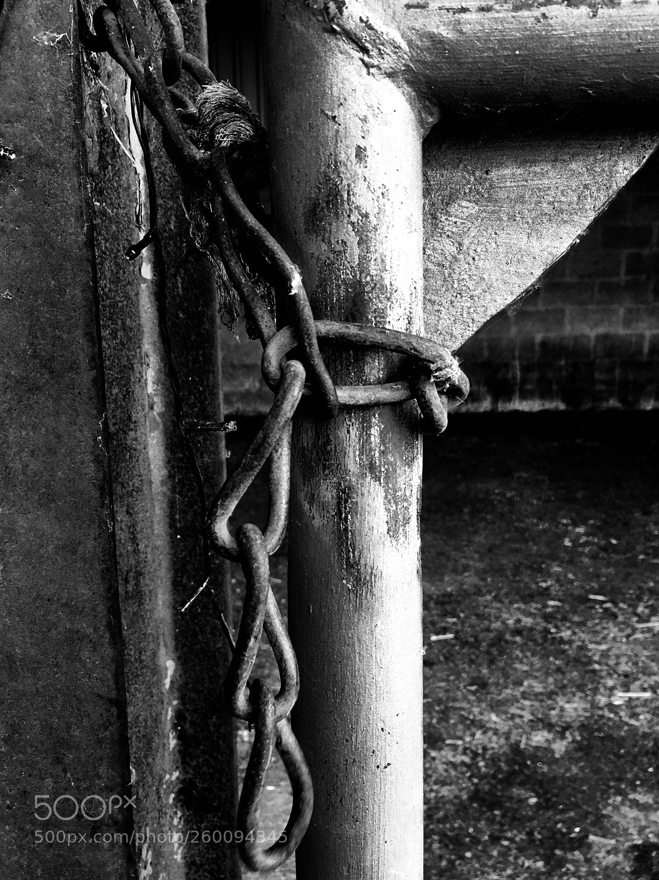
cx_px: 330
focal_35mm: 29
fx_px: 737
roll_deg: +3.6
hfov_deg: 48.2
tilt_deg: -10.8
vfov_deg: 61.7
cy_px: 440
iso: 25
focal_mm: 4.15
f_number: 2.2
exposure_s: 1/50
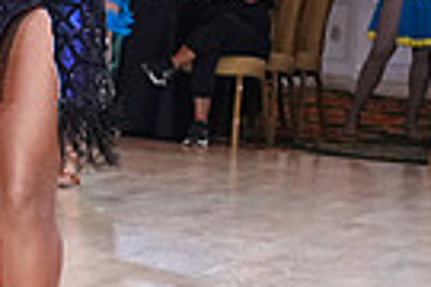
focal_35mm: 185
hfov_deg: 10.3
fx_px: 2215
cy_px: 14
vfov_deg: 7.4
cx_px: -393
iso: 5000
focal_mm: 29
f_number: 6.3
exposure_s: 1/200
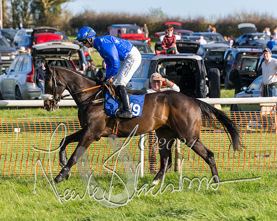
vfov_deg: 6.4
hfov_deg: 8.0
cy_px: 119
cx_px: 138
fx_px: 1981
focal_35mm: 242
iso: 400
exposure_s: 1/1600
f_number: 4
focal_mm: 125
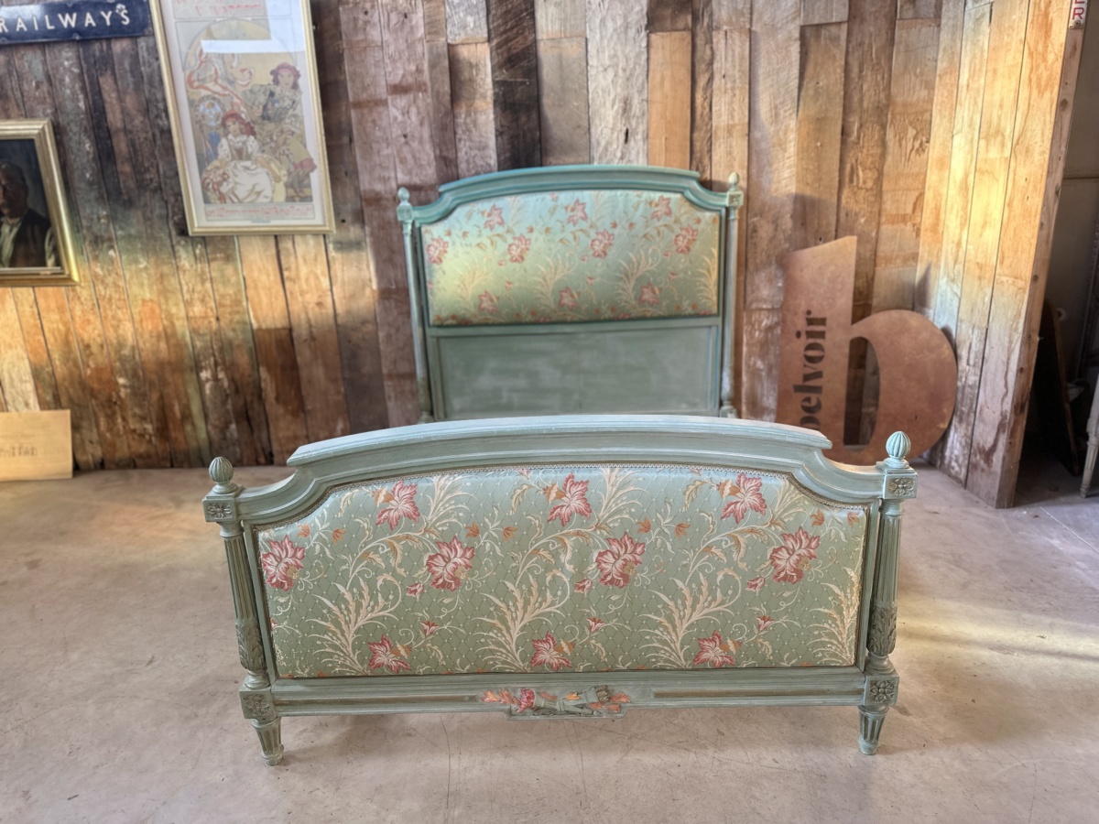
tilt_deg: -18.5
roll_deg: +2.1
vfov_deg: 56.8
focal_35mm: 24
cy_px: 412
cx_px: 550
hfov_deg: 71.6
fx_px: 762
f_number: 1.78
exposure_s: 1/121
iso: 100
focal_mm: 6.86
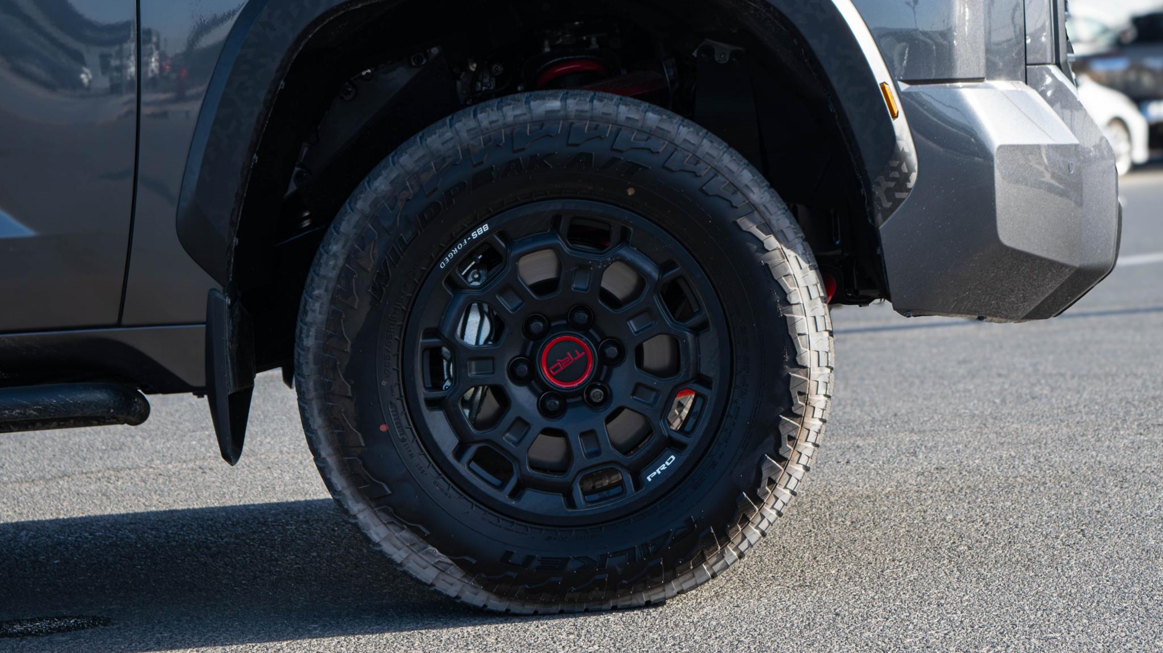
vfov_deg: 12.0
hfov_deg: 21.1
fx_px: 3115
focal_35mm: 101
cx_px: 579
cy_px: 262
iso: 220
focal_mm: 55
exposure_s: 1/250
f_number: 8
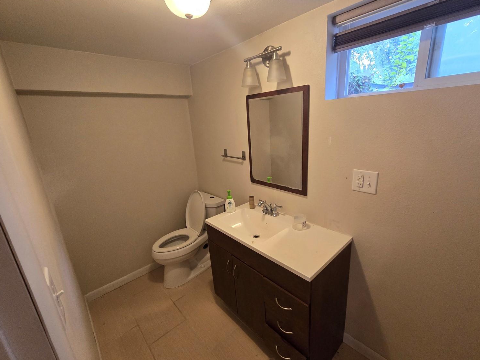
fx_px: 194
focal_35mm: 14
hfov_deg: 102.1
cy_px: 184
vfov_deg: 85.6
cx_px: 246
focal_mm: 2.2
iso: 500
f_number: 2.2
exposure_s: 1/60
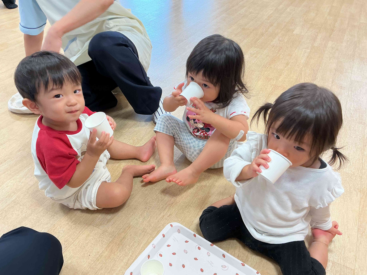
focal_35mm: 29
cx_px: 184
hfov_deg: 61.7
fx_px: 307
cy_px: 138
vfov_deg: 48.2
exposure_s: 1/60
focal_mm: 3
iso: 40
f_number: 1.8
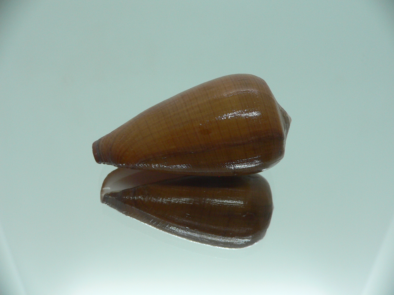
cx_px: 197
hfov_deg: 52.6
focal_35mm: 35
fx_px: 398
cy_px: 148
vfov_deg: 40.7
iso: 100
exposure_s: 1/60
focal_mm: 4.6
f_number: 2.8
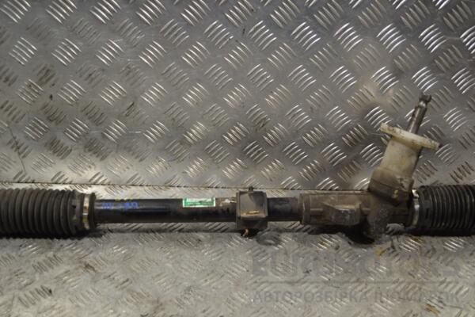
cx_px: 238
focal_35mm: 45
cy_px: 158
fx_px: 594
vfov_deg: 29.9
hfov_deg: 43.6
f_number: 4.5
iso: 110
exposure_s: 1/30
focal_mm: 30
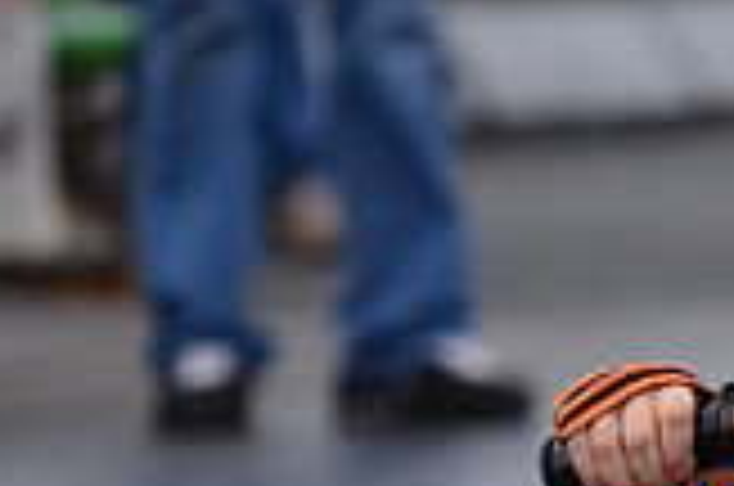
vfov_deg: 1.3
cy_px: 842
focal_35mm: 1015
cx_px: 995
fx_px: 20654
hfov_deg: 2.0
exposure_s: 1/2000
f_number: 5.6
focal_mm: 190
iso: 1000
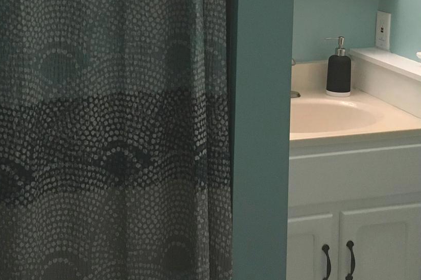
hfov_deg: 27.0
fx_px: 877
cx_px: 190
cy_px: -28
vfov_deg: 17.6
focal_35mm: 75
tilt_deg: -5.6
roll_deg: -1.7
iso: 200
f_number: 2.2
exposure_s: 1/33
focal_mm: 4.15
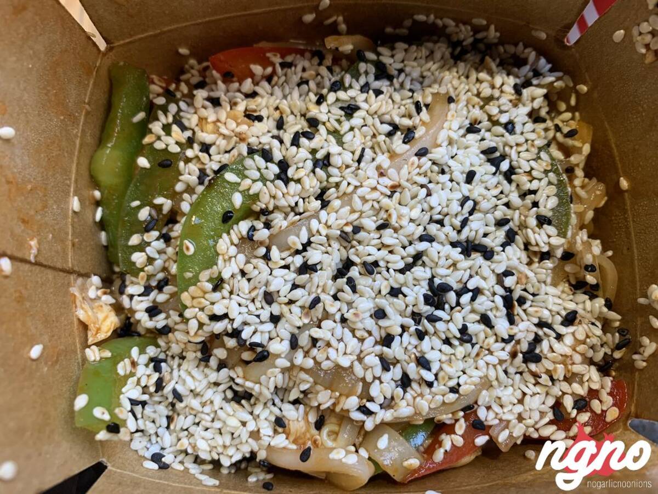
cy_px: 247
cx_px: 329
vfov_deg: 53.1
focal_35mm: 26
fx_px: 494
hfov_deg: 67.3
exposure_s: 1/100
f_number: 1.8
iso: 80
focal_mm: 4.25
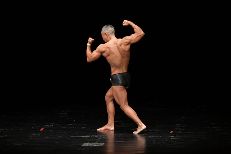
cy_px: 77
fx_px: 1732
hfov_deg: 7.6
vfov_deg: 5.1
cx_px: 116
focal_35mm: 270
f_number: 5.6
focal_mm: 180
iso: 3200
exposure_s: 1/400
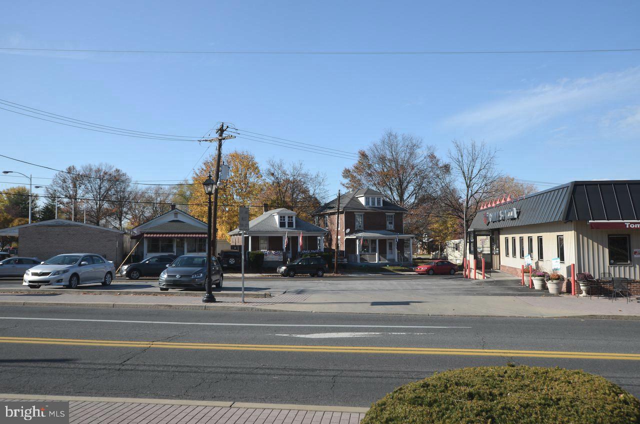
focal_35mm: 30
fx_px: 532
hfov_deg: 62.0
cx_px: 320
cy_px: 212
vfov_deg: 43.4
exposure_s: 1/250
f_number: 8
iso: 100
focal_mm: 20
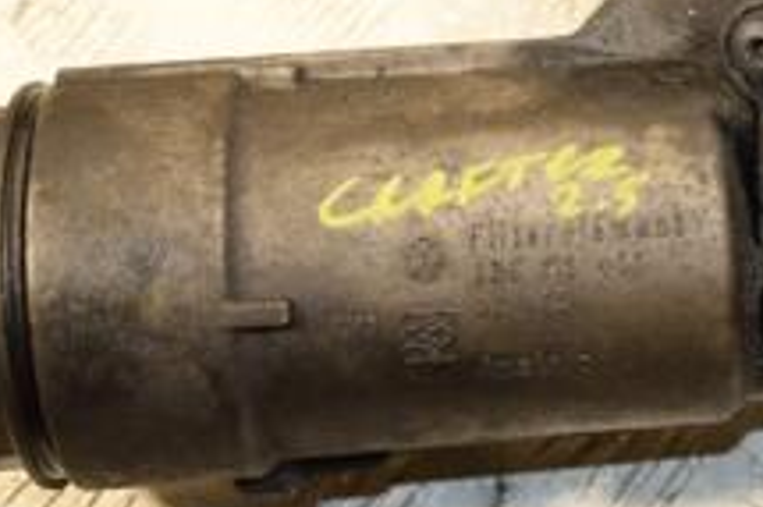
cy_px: 39
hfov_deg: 18.3
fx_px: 2308
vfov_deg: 12.4
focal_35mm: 109
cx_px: 759
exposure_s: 1/200
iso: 800
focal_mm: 26
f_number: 5
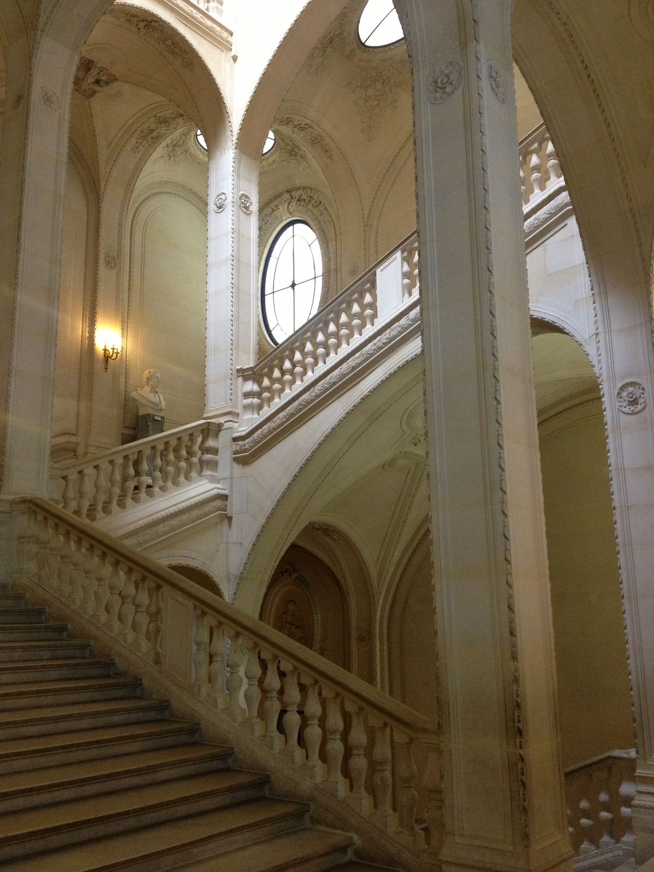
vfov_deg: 52.6
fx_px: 882
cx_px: 327
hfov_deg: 40.7
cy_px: 436
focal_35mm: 35
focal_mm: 4.28
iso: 250
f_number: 2.4
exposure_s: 1/20
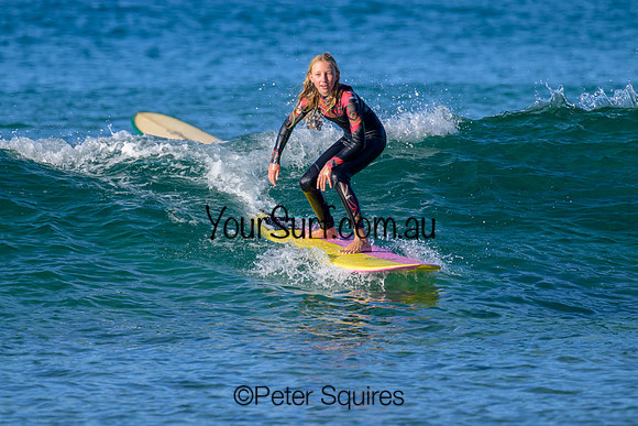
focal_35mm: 770
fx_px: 13648
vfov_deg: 1.8
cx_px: 309
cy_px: 156
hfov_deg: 2.7
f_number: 8
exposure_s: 1/1600
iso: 640
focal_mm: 560
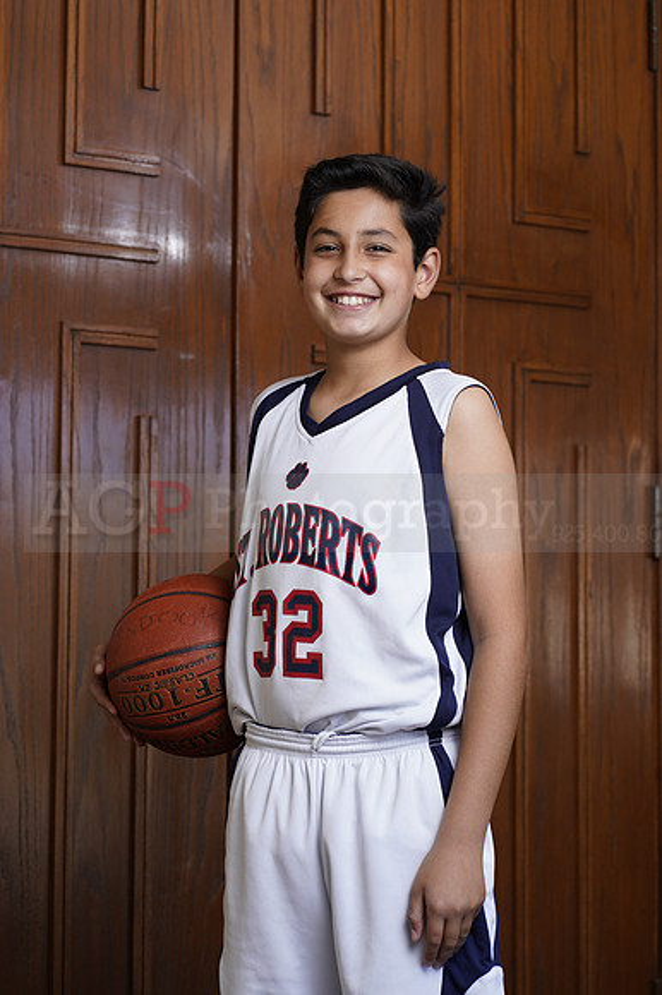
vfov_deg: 23.9
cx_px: 331
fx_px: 2347
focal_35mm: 85
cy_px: 498
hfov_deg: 16.1
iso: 200
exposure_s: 1/250
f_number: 5.6
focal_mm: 85
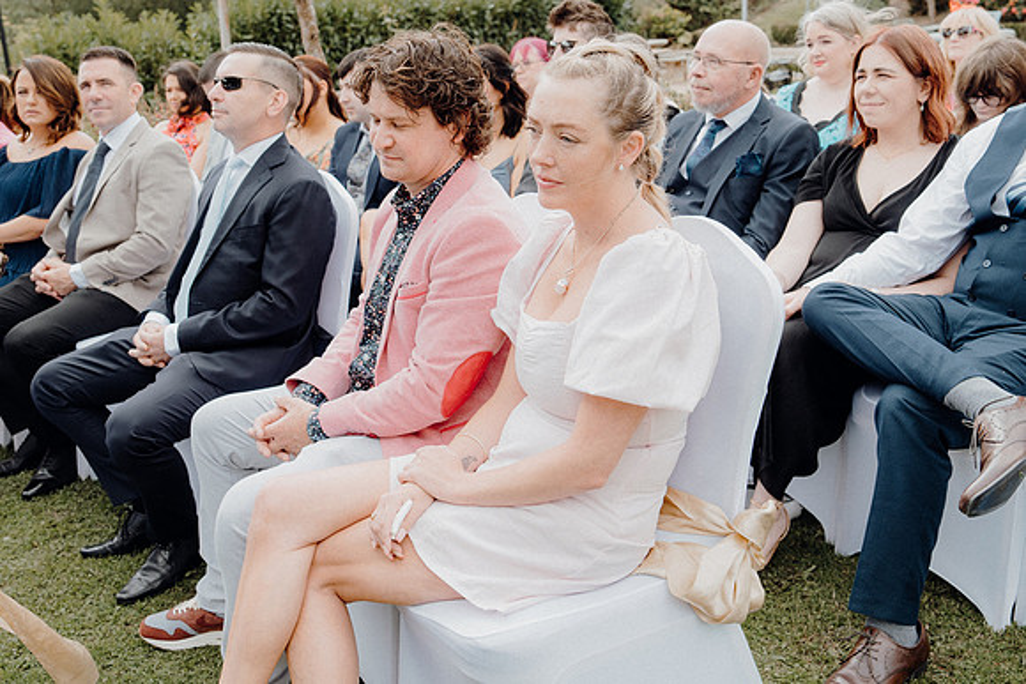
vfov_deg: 36.9
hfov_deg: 53.1
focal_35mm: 36
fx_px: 1026
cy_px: 342
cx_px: 513
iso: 125
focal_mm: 24
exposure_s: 1/400
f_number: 3.5
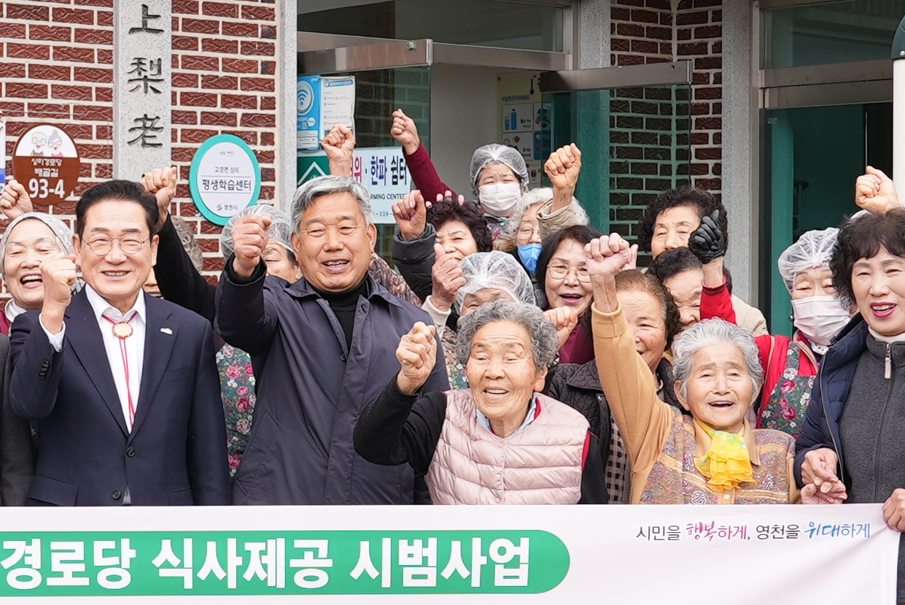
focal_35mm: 82
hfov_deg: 24.2
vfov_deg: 16.7
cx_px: 142
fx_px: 2063
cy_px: 272
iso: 160
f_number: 5
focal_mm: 24
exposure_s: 1/250
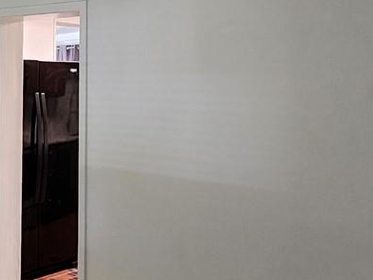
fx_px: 571
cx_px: 59
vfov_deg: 26.8
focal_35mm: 53
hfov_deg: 34.7
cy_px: 40
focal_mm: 2.2
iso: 320
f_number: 2.2
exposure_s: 1/30
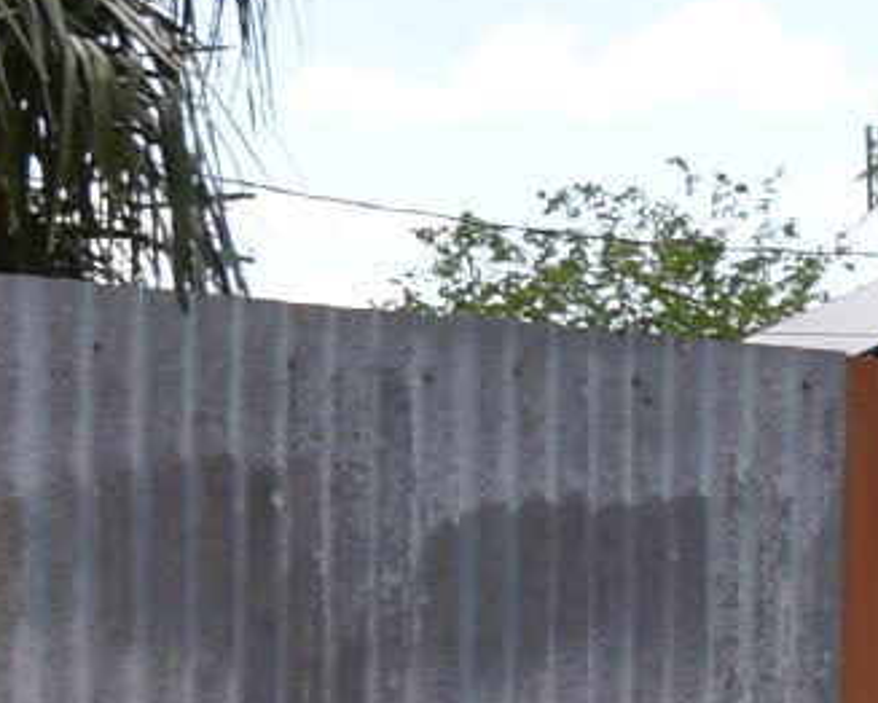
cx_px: 2446
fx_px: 6708
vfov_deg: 6.0
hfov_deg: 6.9
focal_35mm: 258
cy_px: 818
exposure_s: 1/200
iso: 100
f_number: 7.1
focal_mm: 20
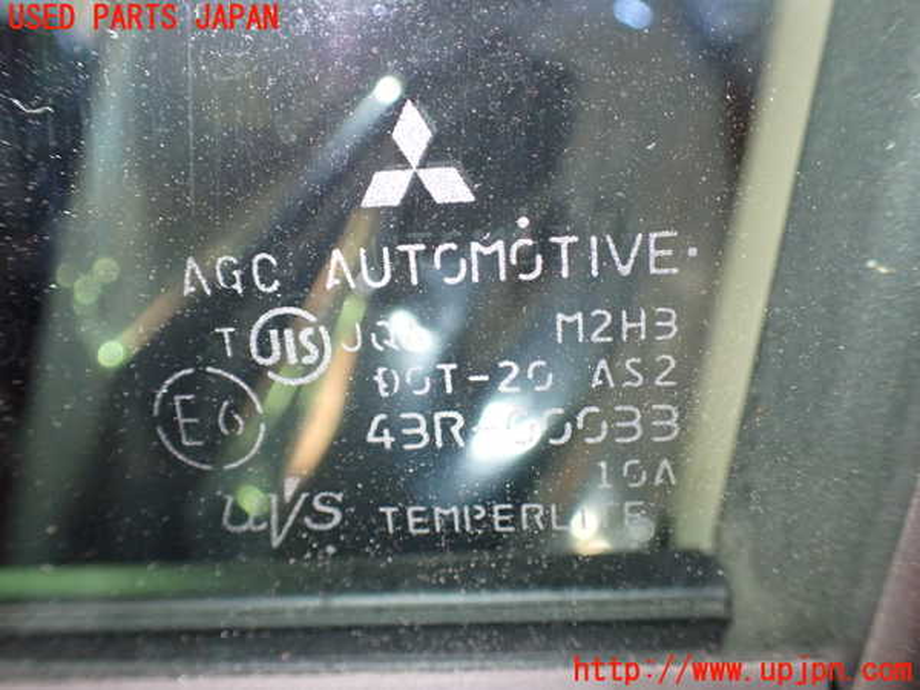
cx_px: 460
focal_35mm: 30
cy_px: 345
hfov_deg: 60.0
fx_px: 797
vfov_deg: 46.8
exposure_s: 1/40
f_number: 2.3
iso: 800
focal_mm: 5.4
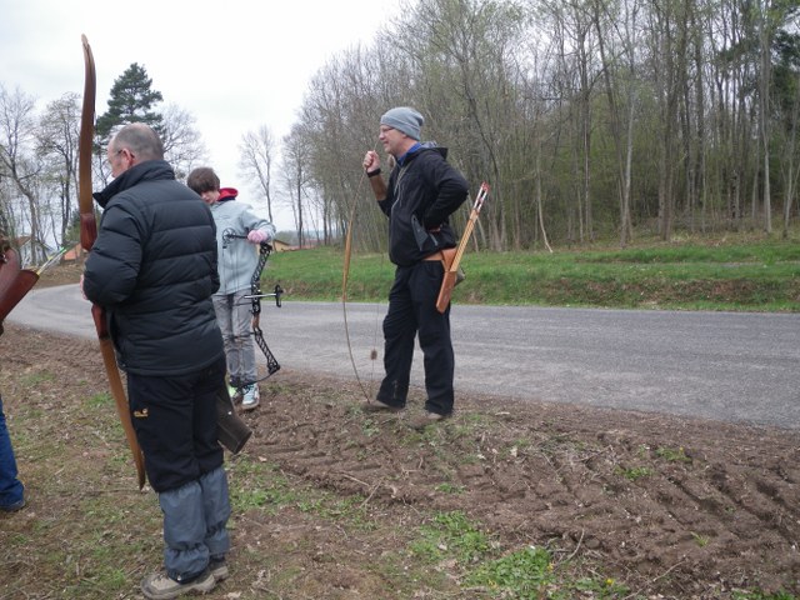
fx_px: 647
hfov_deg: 63.4
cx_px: 400
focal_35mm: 28
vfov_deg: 49.7
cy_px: 300
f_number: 4.2
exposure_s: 1/160
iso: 64
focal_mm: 5
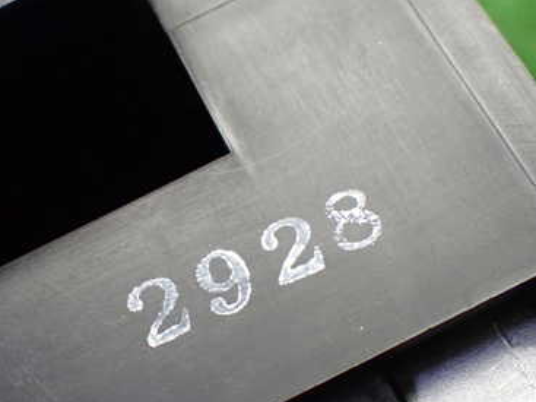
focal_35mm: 67
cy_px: 268
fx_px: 1037
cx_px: 226
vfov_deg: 21.8
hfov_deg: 28.9
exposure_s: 1/60
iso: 800
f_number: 2.8
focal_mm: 7.31
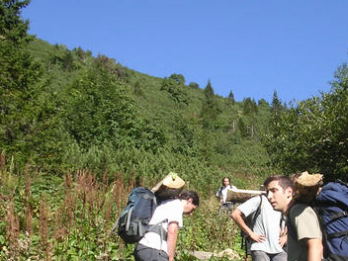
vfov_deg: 20.9
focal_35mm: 69
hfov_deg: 27.8
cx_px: 259
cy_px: 225
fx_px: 694
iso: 100
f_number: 5.6
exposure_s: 1/174
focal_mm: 5.8
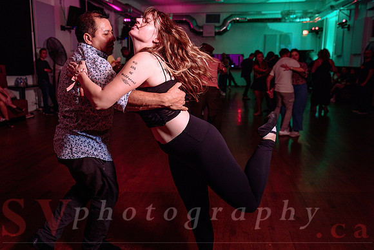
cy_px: 112
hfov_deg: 63.6
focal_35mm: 29
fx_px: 301
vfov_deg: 45.0
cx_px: 168
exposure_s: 1/80
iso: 800
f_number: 3.2
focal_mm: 24
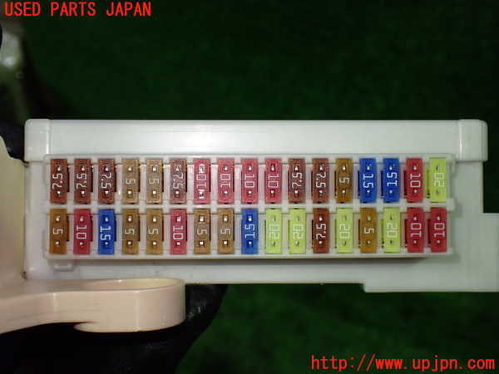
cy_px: 187
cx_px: 250
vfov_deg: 37.7
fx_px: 548
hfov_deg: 49.0
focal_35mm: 38
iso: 500
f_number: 2.7
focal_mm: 6.83
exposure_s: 1/160
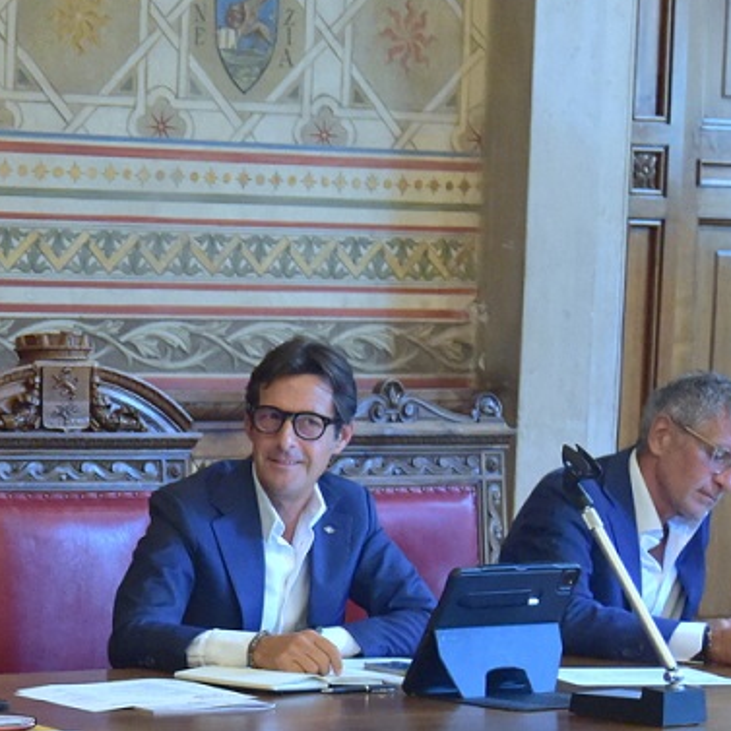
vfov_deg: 13.0
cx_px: -120
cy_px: 560
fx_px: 3201
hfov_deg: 12.7
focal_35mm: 134
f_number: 4
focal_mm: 62
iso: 8000
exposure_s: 1/180
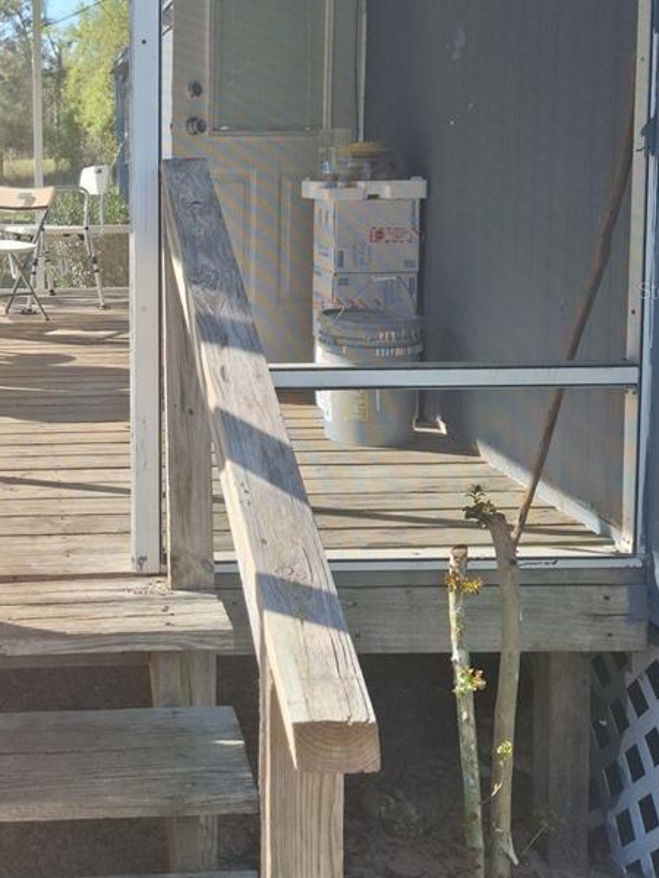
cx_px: 83
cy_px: 290
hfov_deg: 30.3
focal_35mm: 46
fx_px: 1168
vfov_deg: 40.7
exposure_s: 1/732
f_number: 1.8
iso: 40
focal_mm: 5.54
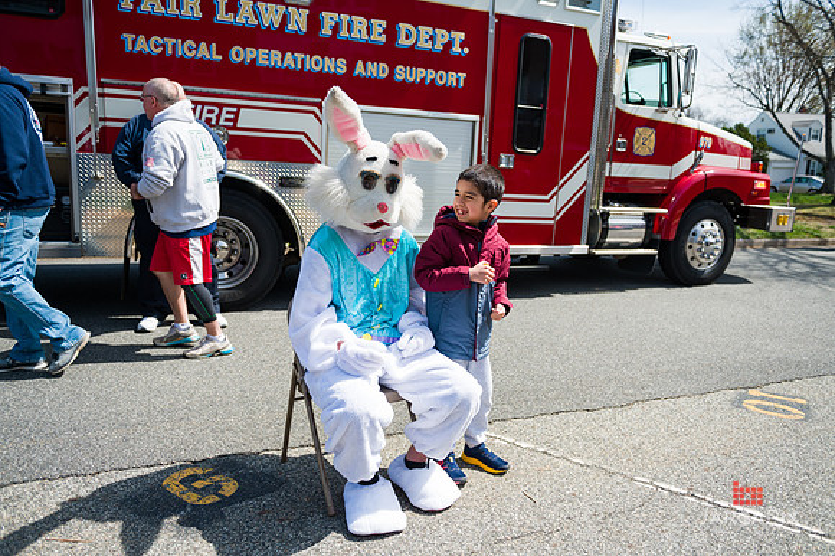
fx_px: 603
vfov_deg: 49.5
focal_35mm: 26
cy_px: 278
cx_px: 418
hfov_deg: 69.4
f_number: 4
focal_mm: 26
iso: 200
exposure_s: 1/3200
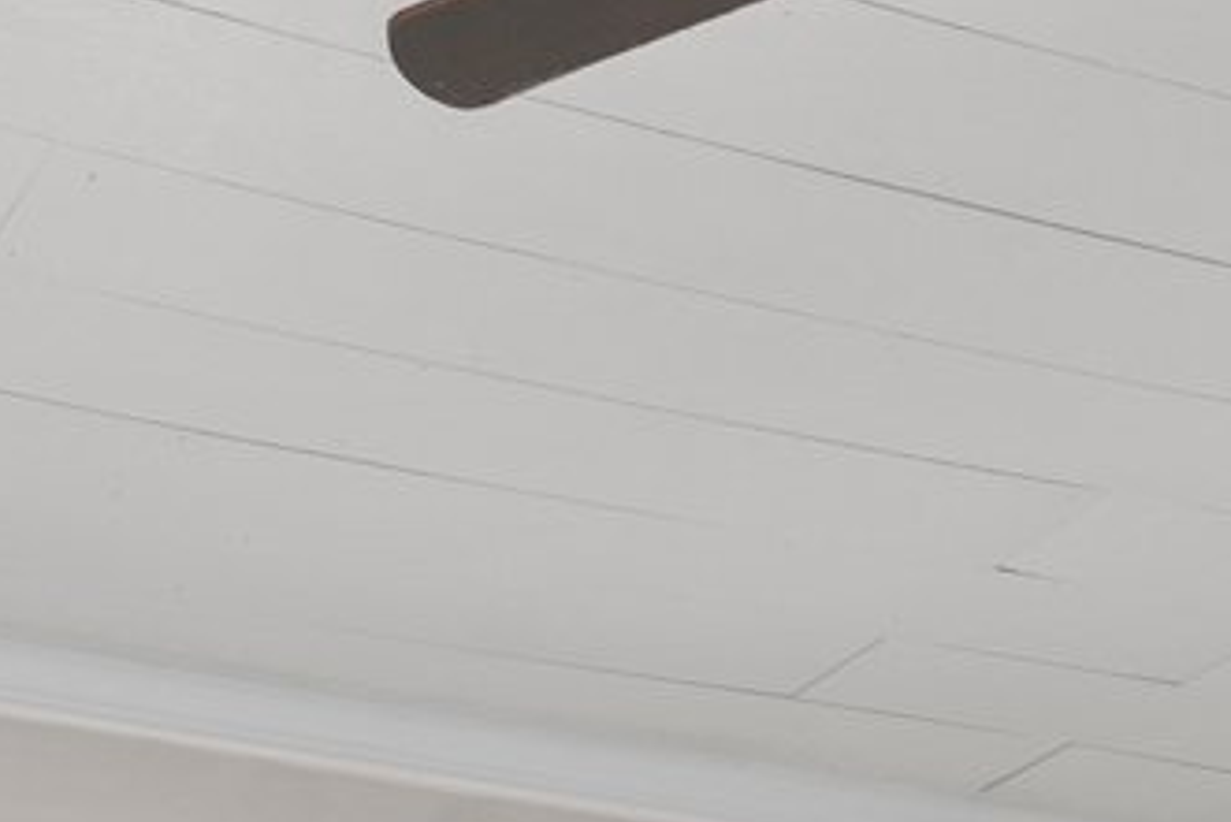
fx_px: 3387
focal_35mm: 99
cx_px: 100
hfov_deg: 20.2
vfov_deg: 10.6
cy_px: 2289
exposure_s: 1/6
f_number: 8
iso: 400
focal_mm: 16
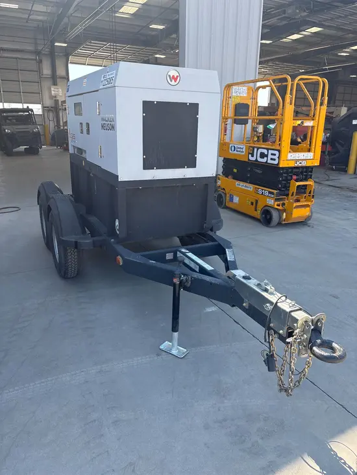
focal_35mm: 26
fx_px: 357
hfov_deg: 53.1
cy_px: 238
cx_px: 178
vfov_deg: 67.3
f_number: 1.6
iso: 50
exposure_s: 1/679
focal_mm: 5.96
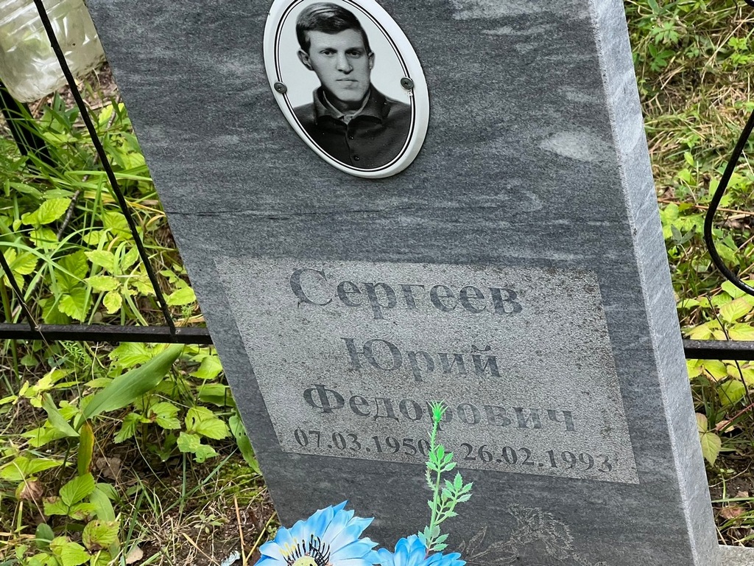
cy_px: 283
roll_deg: +18.2
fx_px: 1677
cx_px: 377
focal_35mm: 77
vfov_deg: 19.1
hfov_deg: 25.3
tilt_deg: -31.6
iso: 200
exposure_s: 1/99
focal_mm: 9
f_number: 2.8
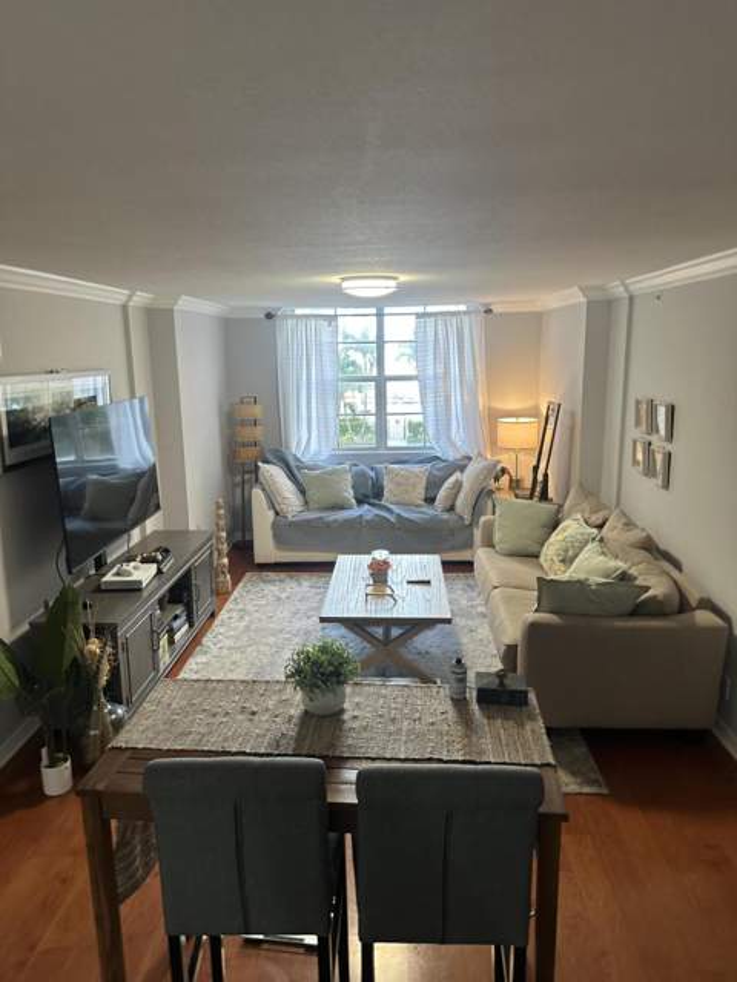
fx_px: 681
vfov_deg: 71.6
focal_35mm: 24
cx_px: 368
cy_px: 491
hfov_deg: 56.8
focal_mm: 6.86
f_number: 1.78
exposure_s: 1/60
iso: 125
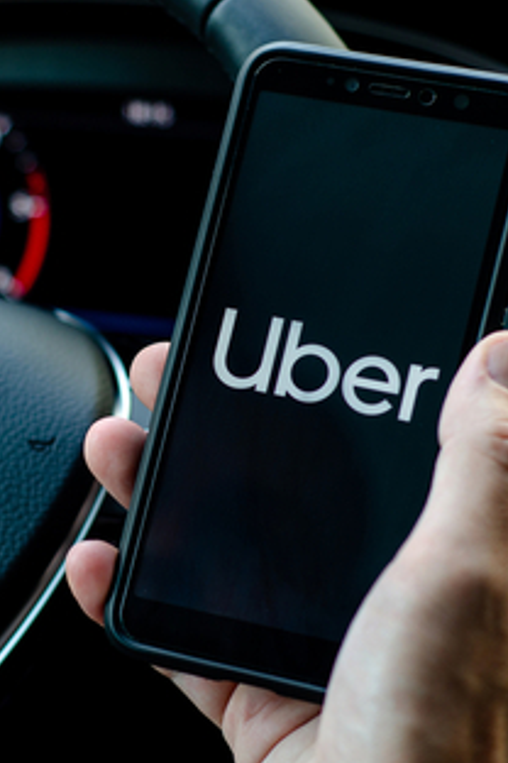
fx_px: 2540
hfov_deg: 11.3
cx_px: 12
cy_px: 380
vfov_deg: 17.1
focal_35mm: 120
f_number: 2.8
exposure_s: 1/125
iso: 100
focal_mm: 50
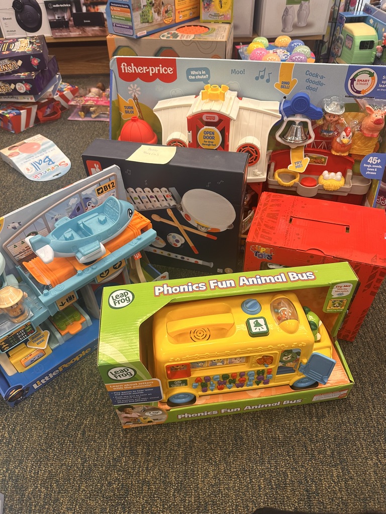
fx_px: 357
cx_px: 193
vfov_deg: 71.6
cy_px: 257
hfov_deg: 56.8
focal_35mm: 24
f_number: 1.78
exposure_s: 1/120
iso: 125
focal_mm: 6.86
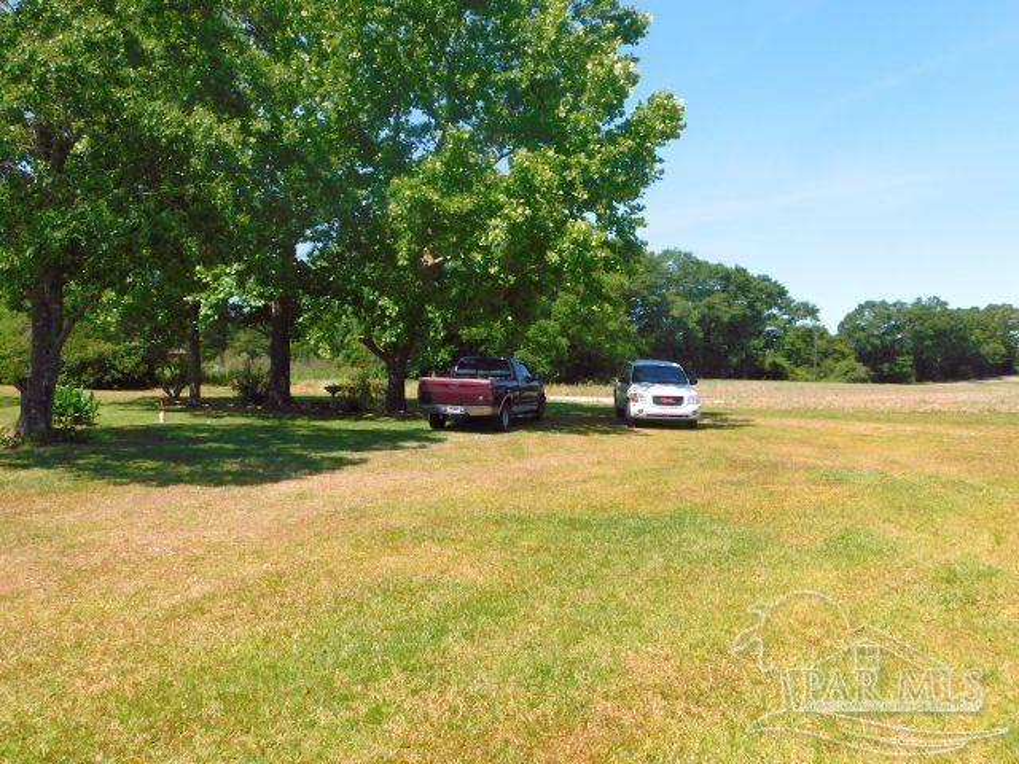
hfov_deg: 63.4
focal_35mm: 28
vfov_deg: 49.7
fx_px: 824
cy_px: 382
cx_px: 510
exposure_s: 1/1250
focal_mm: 4.9
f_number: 3.2
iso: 125
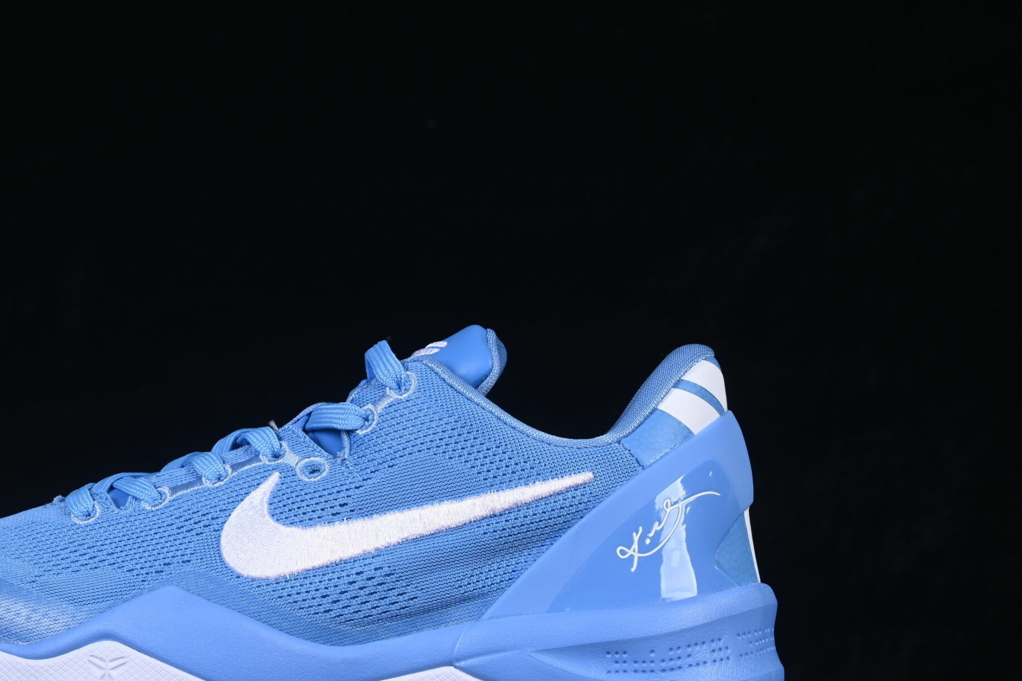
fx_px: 2980
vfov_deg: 13.0
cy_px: 440
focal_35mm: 105
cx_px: 339
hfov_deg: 19.4
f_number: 8
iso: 160
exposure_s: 1/80
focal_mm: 50
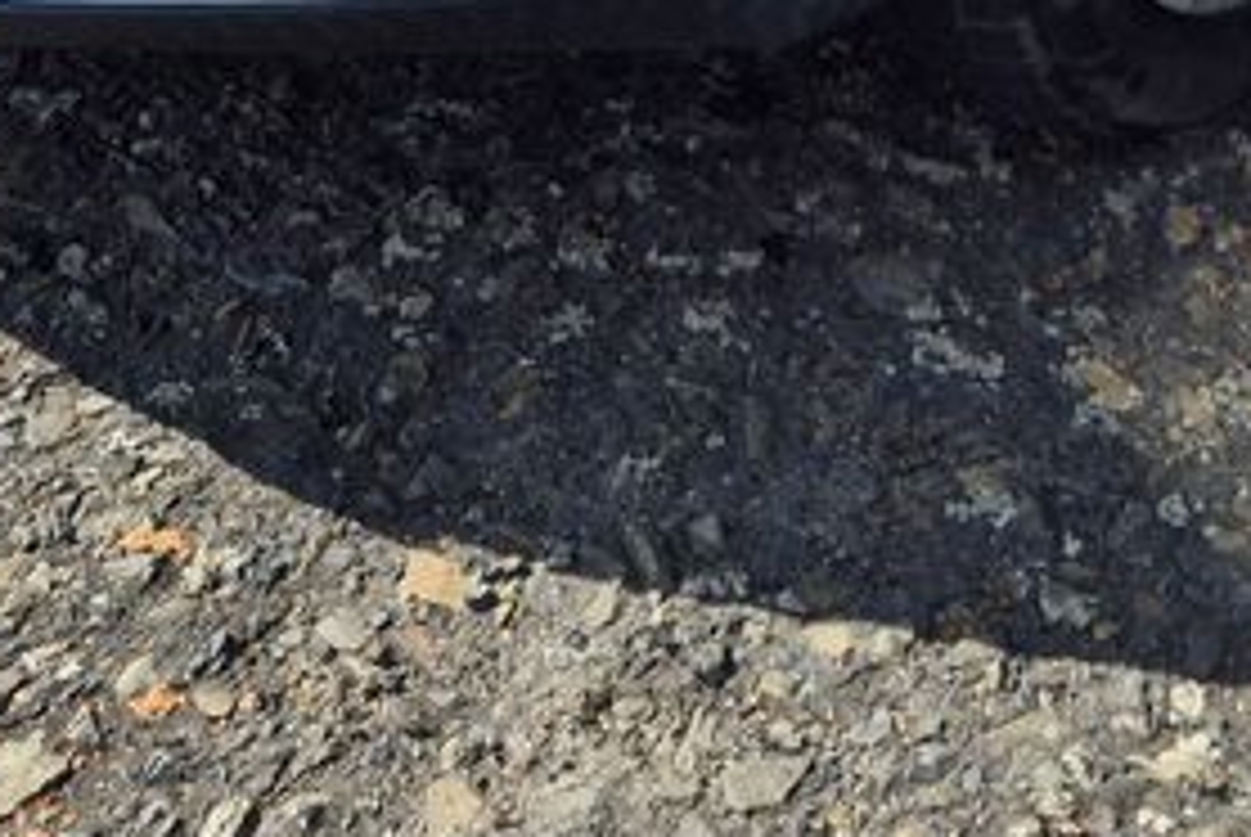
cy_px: -873
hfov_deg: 22.9
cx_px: 945
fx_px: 3061
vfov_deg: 13.3
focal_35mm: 88
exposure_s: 1/2504
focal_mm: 5.4
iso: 25
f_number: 1.8
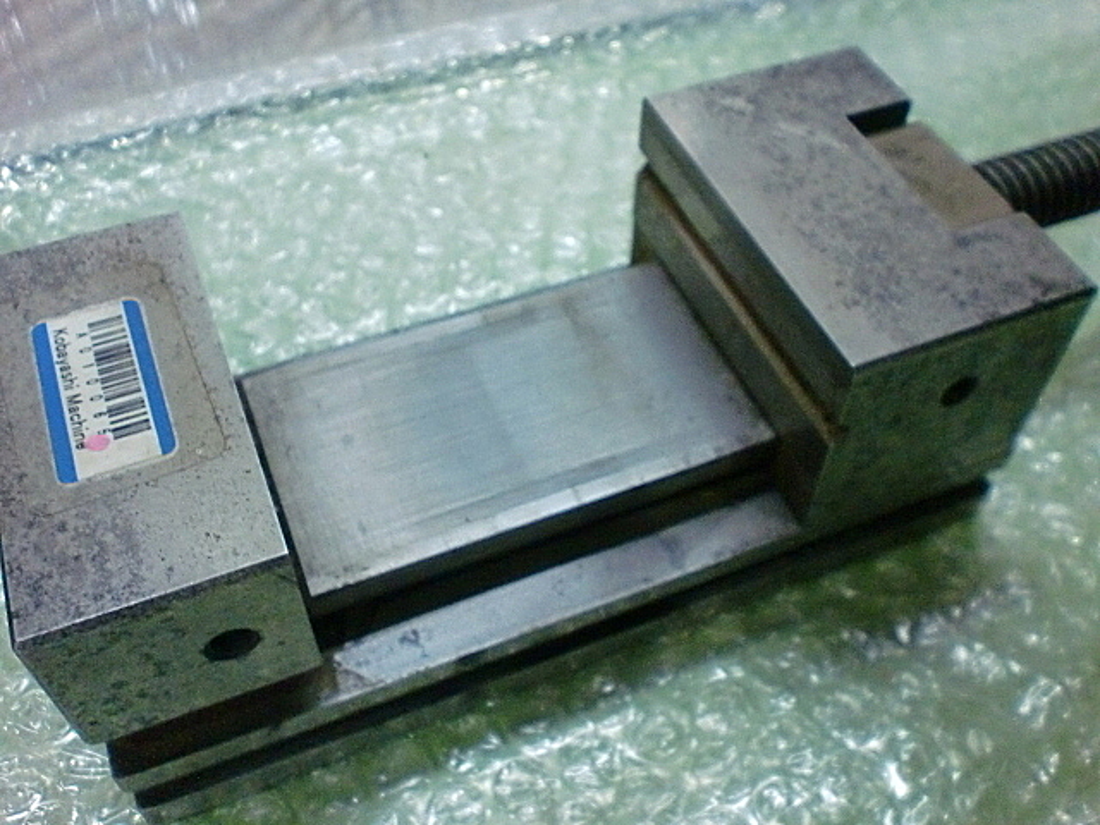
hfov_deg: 52.6
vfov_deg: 40.7
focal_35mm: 35
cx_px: 550
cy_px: 412
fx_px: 1112
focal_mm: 6.3
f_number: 3.1
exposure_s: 1/60
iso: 400
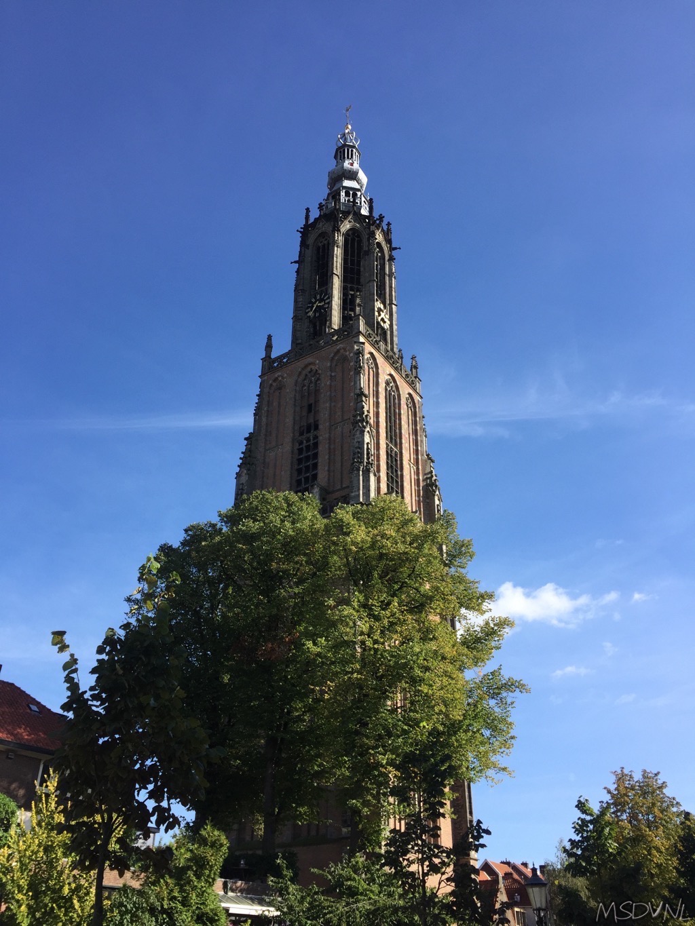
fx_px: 776
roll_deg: -0.4
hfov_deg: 48.2
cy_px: 463
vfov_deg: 61.7
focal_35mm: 29
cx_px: 348
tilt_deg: +34.7
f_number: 2.2
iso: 32
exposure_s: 1/1130
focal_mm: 4.15
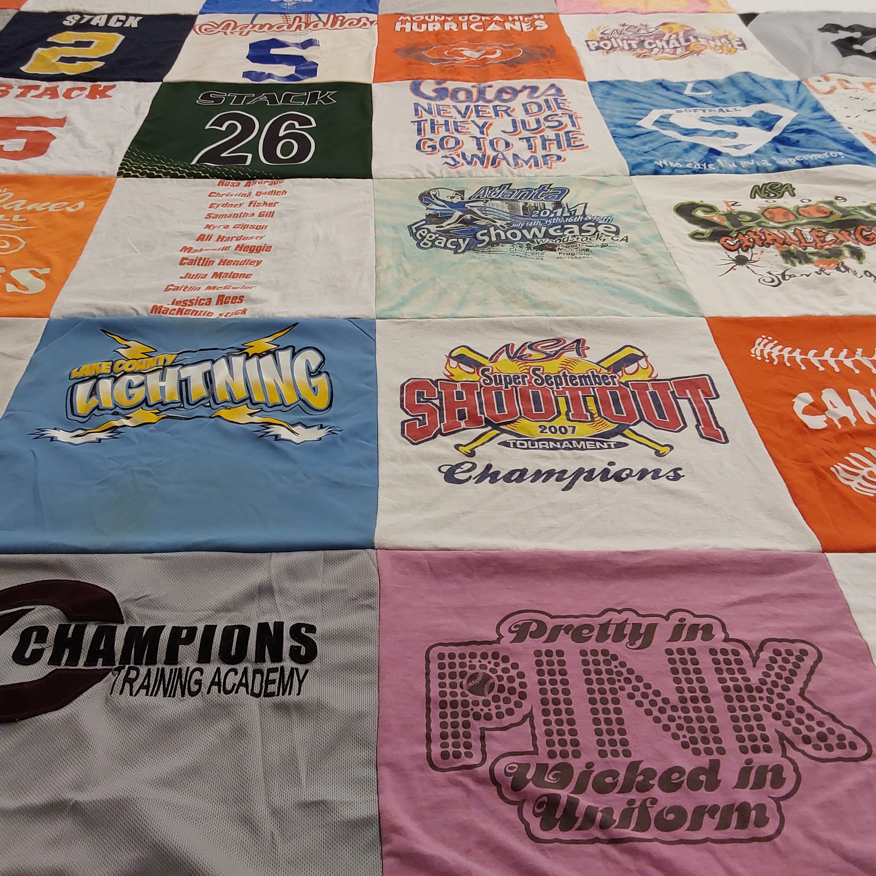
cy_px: 429
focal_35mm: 34
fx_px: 973
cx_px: 385
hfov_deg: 48.3
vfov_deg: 48.4
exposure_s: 1/60
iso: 64
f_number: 1.9
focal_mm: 2.91
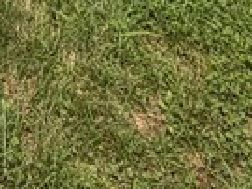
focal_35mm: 106
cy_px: -485
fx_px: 771
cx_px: -161
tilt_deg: -2.8
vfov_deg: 9.0
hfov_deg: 16.4
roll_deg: +0.0
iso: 20
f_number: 2.2
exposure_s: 1/1105
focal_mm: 2.22
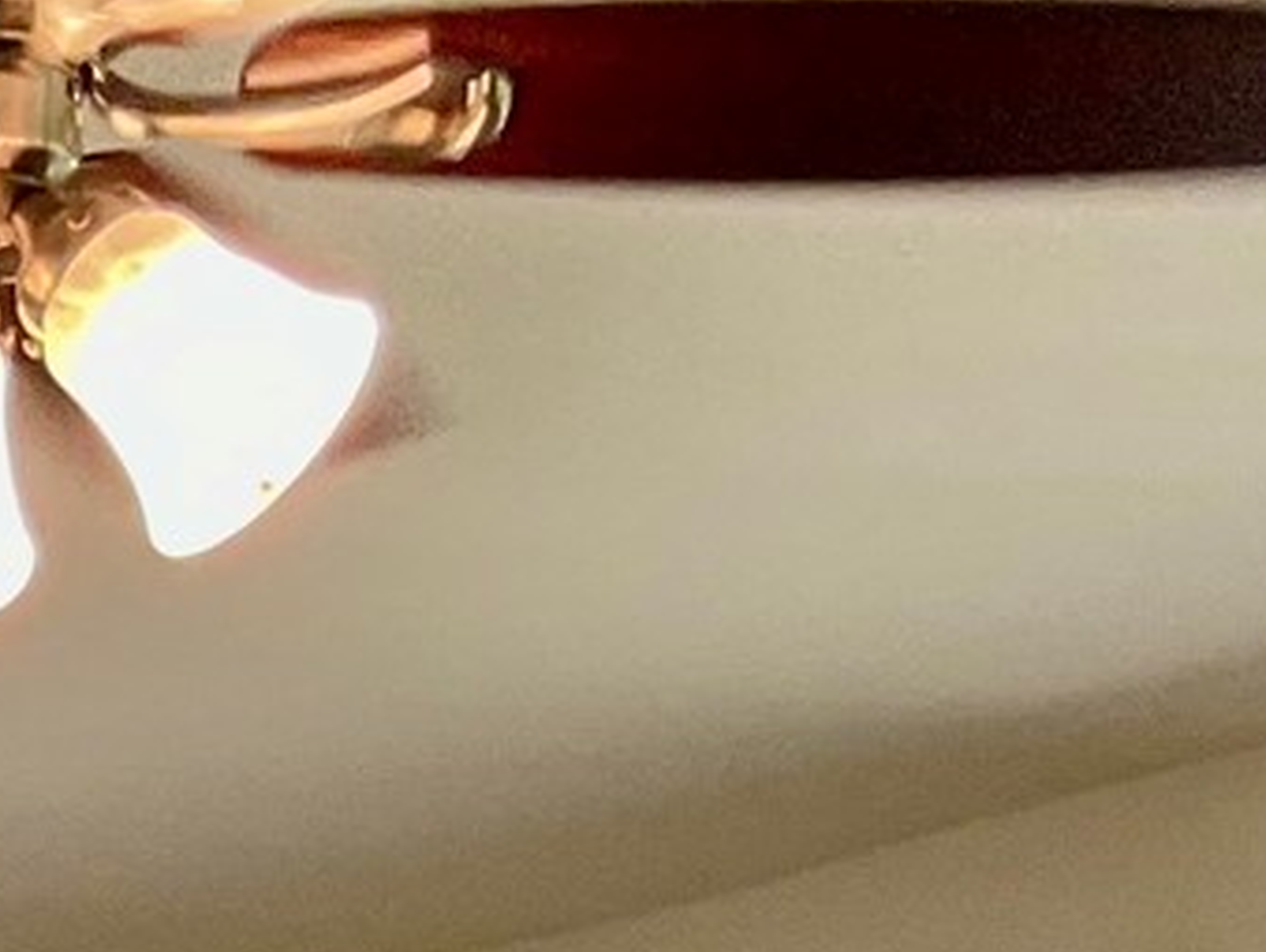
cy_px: 2826
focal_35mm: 175
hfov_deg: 10.6
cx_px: -1012
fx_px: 6407
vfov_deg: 7.5
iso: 50
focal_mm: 3
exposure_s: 1/60
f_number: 1.8
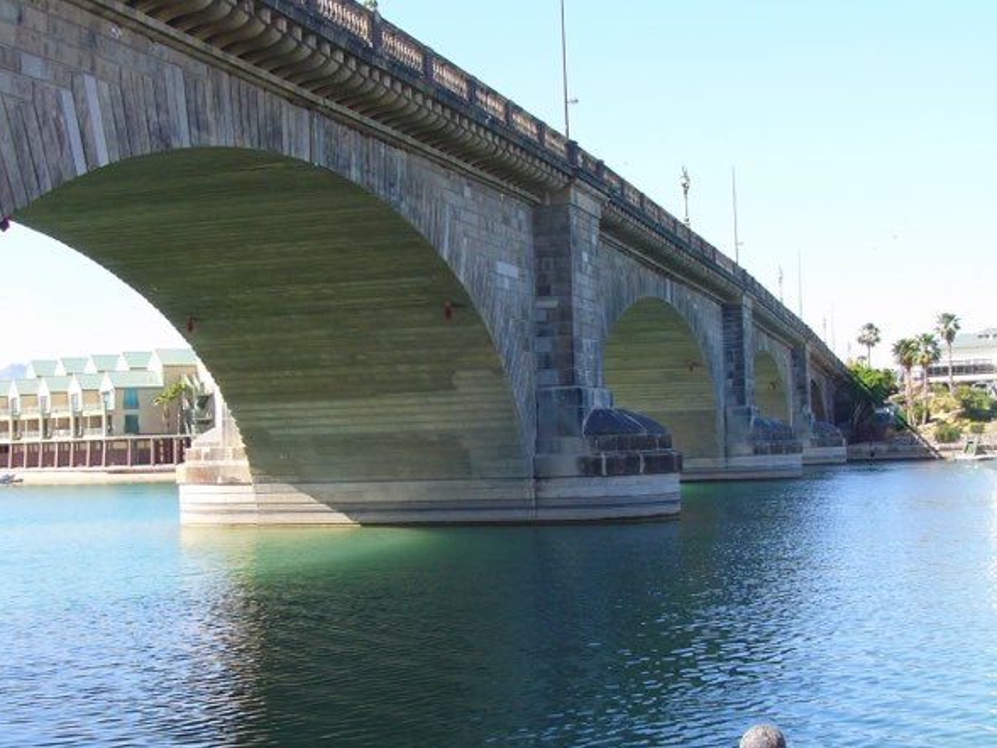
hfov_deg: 34.9
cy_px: 434
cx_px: 460
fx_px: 1584
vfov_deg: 26.5
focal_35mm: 55
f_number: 4
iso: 50
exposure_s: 1/200
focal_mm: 6
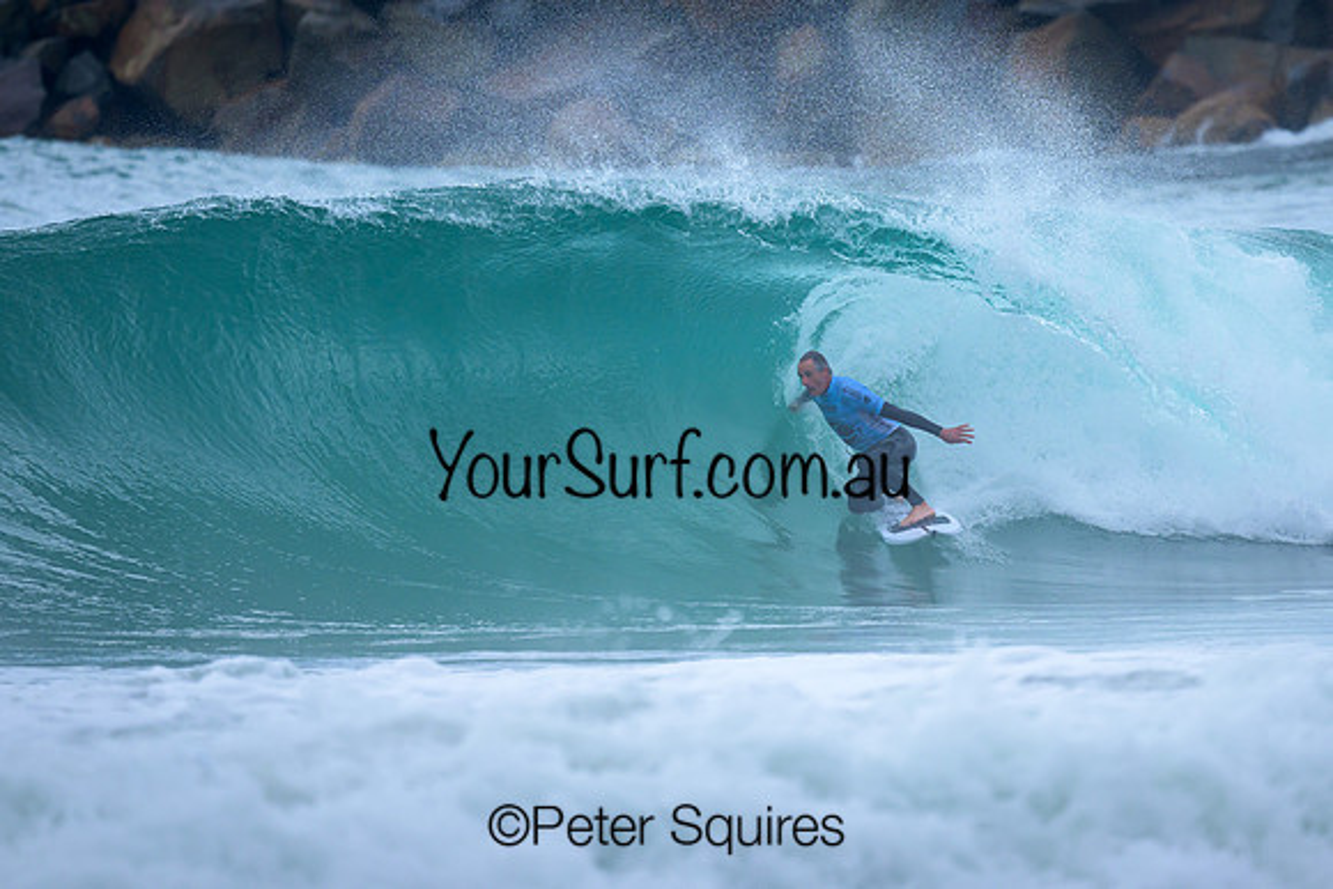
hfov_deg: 2.3
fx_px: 33128
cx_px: 745
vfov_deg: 1.5
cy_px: 392
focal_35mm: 895
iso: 720
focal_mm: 800
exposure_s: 1/2000
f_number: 6.3
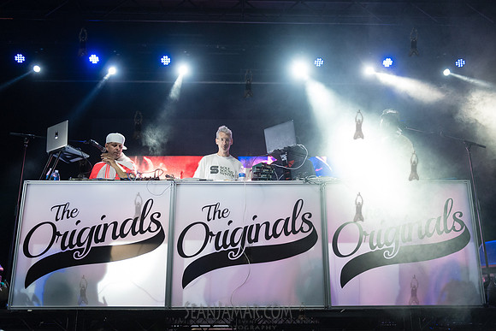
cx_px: 248
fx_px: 496
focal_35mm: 36
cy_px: 166
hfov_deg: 53.1
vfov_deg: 36.9
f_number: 2.8
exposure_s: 1/640
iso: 3200
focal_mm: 35
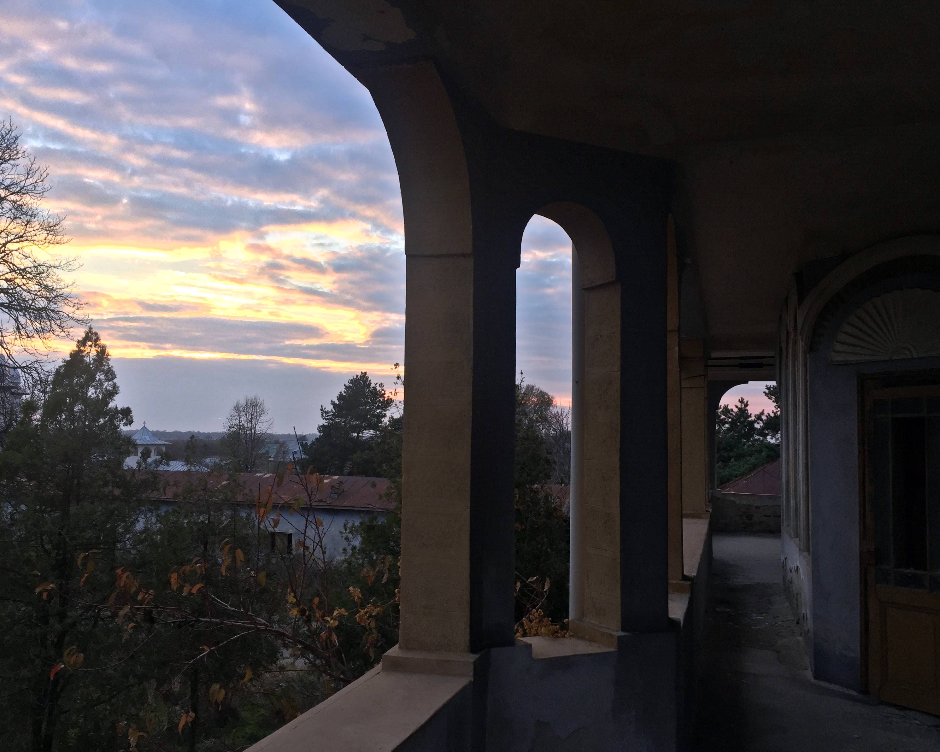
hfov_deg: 57.1
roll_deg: -1.2
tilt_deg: +4.5
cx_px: 438
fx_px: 862
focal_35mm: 31
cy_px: 382
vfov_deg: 47.1
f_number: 2.2
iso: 32
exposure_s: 1/102
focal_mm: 4.15
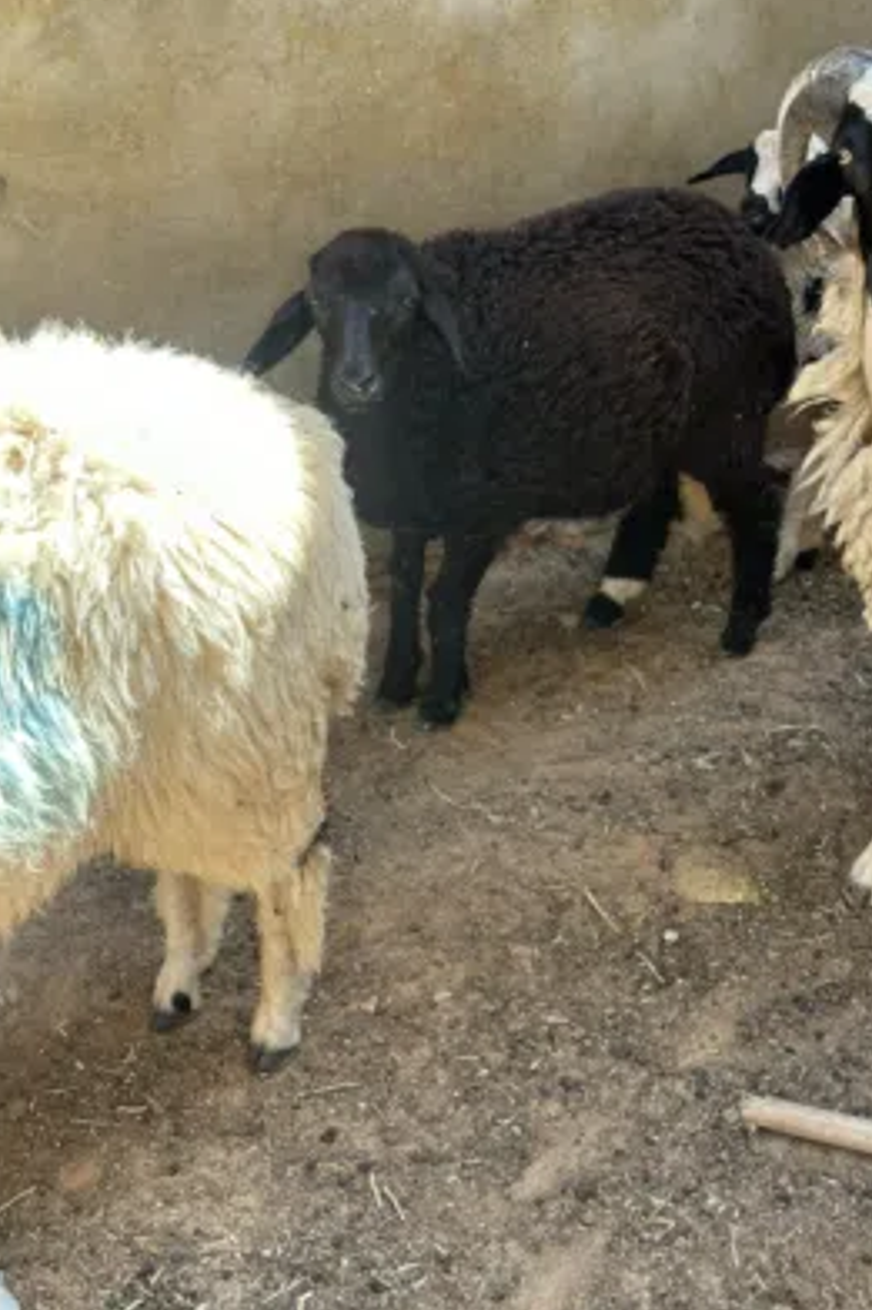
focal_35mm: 51
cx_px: 471
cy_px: 655
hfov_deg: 26.5
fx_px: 1854
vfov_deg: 38.9
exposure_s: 1/351
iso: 64
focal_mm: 6.86
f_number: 1.78
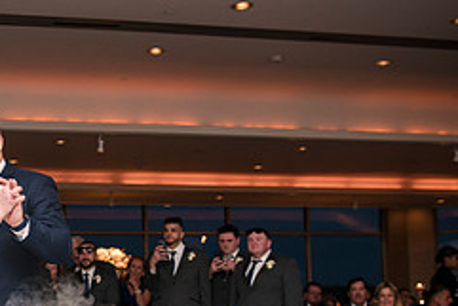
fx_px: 993
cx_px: -21
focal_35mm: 78
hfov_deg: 24.5
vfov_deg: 17.3
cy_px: 276
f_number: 3.5
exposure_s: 1/100
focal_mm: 32
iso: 800
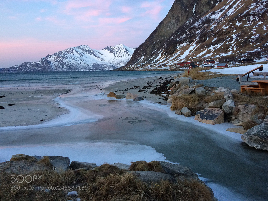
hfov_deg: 61.7
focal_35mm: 29
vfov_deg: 48.2
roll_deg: +1.8
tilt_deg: -8.5
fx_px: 225
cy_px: 100
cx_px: 134
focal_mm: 4.15
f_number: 2.2
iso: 80
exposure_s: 1/33
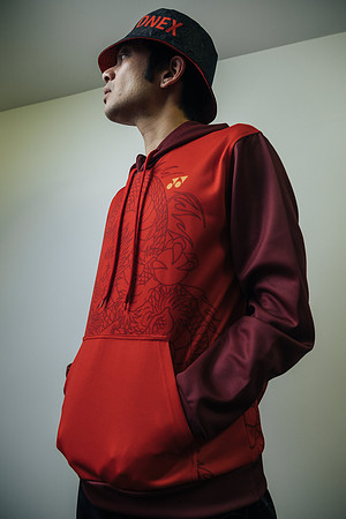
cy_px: 260
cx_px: 173
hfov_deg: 53.1
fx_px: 346
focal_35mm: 24
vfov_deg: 73.7
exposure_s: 1/125
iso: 400
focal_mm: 16
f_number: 3.2
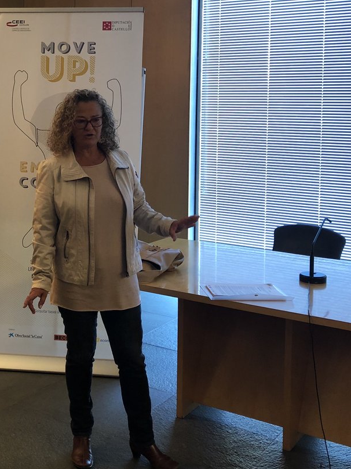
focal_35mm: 52
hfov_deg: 27.2
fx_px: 703
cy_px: 153
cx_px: 47
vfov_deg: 36.4
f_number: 1.8
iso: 50
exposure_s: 1/17
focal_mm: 3.99
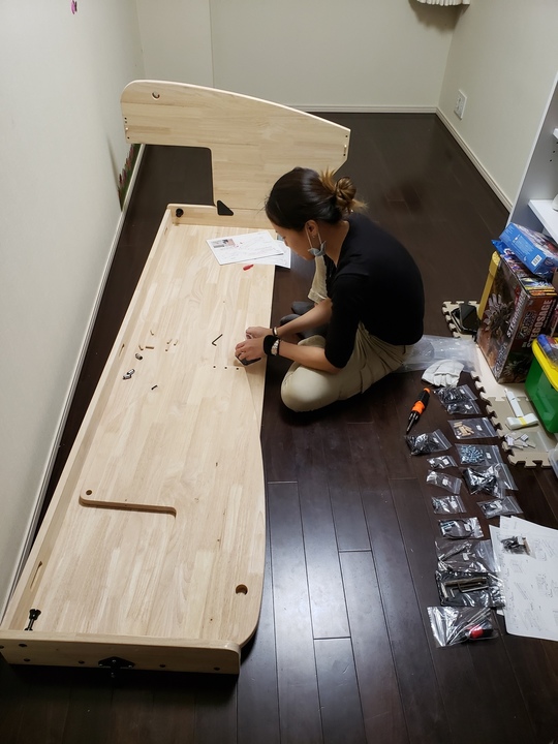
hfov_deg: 53.1
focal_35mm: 26
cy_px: 372
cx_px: 279
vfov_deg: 67.3
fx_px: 559
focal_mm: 4.3
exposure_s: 1/50
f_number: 2.4
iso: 400
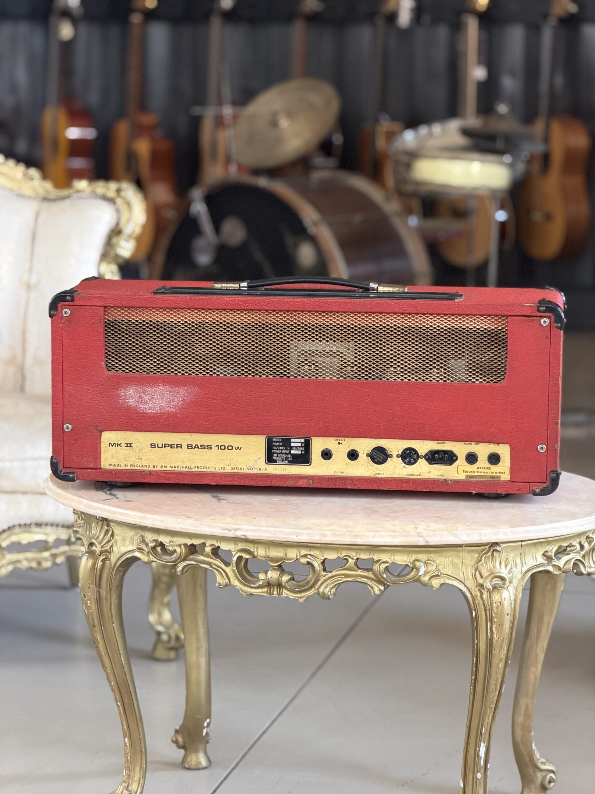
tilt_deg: -10.6
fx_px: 2292
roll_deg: -1.3
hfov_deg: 14.8
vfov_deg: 19.6
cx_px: 298
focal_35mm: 100
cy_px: 397
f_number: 2.8
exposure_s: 1/114
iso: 400
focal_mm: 16.89
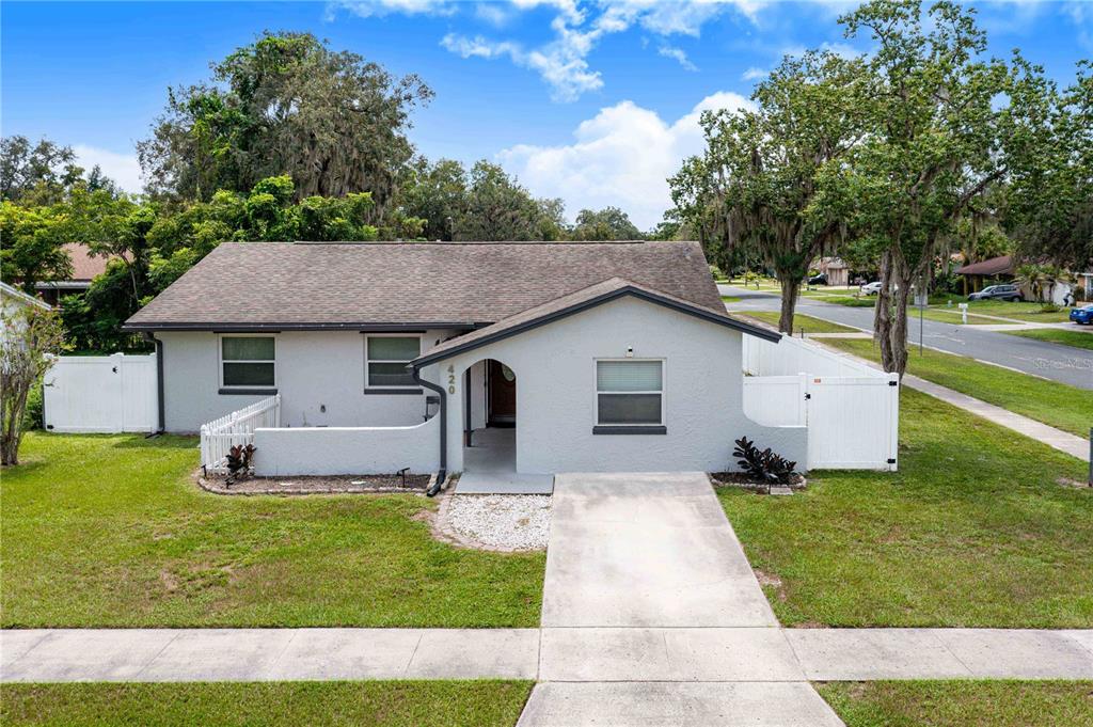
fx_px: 849
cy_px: 364
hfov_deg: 65.5
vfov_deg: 46.3
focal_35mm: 28
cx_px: 546
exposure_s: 1/500
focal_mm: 10.26
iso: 100
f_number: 5.6
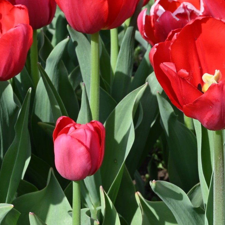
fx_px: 816
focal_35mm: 111
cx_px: 261
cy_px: 79
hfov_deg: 15.2
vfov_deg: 15.7
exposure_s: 1/60
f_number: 16
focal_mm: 52
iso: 140
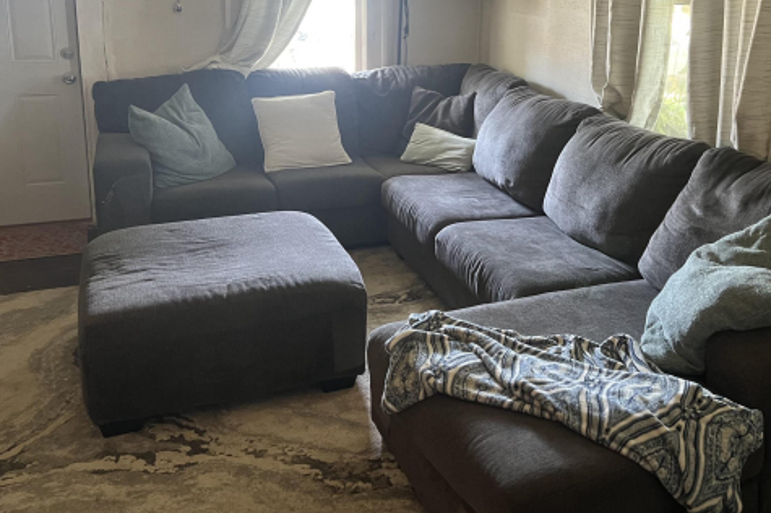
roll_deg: -1.3
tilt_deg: -13.6
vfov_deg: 34.4
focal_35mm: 38
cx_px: 472
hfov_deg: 50.3
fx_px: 813
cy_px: 143
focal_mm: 5.7
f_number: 1.5
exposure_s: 1/60
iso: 400
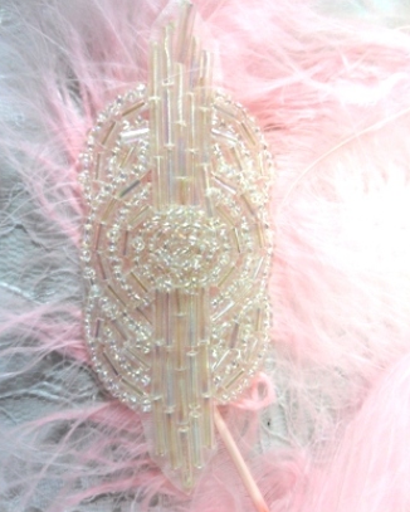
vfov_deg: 60.4
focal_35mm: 29
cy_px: 262
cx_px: 202
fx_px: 440
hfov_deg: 50.0
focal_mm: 4.9
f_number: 3.5
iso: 80
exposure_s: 1/180
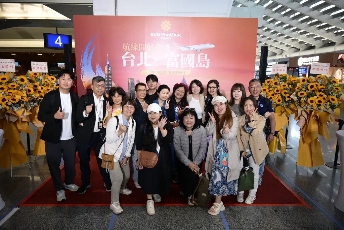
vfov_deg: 50.4
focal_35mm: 26
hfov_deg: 70.4
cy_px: 115
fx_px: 244
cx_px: 172
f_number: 4
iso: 1000
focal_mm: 25.5
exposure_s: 1/125
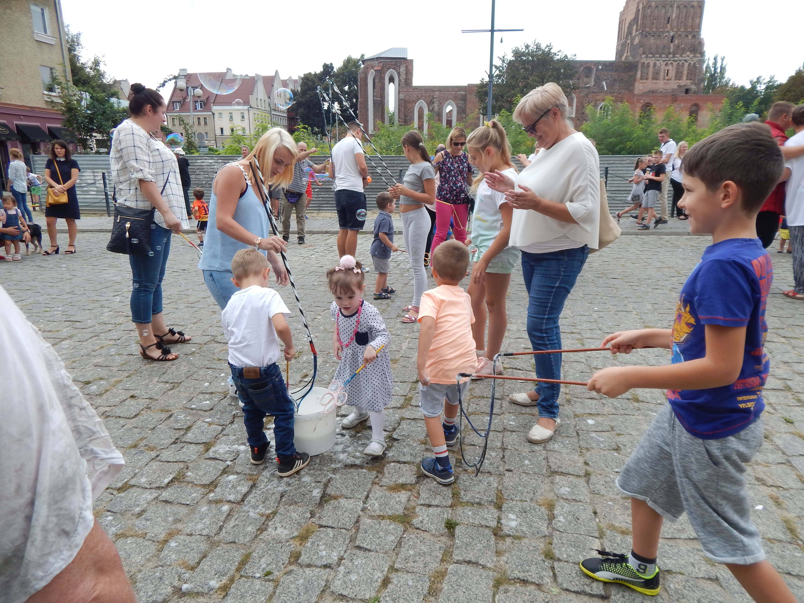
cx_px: 402
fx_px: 511
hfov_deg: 76.4
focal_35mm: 22
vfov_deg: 61.1
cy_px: 302
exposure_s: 1/800
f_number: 3
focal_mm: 4
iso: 125
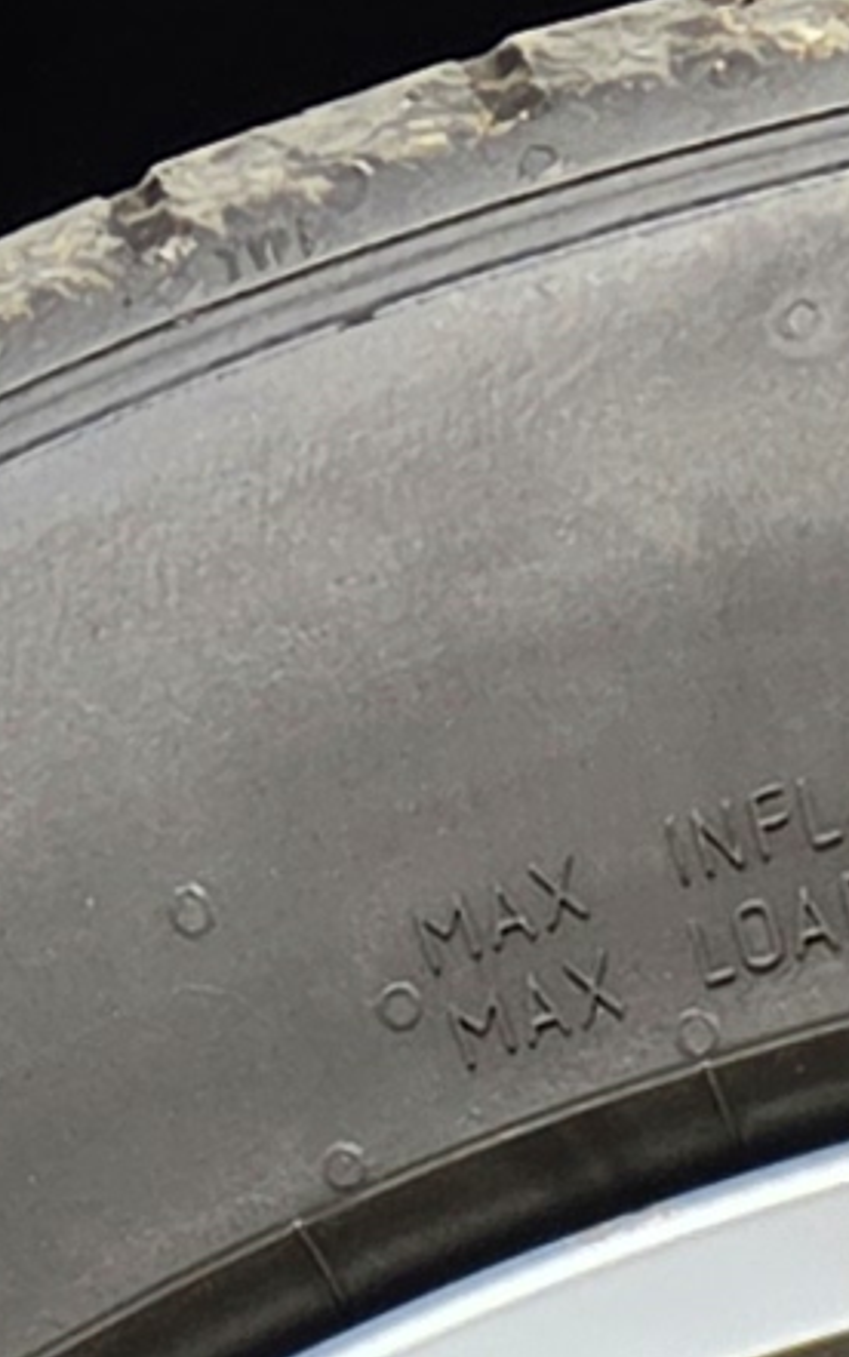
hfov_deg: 5.9
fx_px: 8174
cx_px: 1381
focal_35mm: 221
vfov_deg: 8.0
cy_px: 4157
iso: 80
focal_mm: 5.4
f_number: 1.8
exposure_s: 1/1765
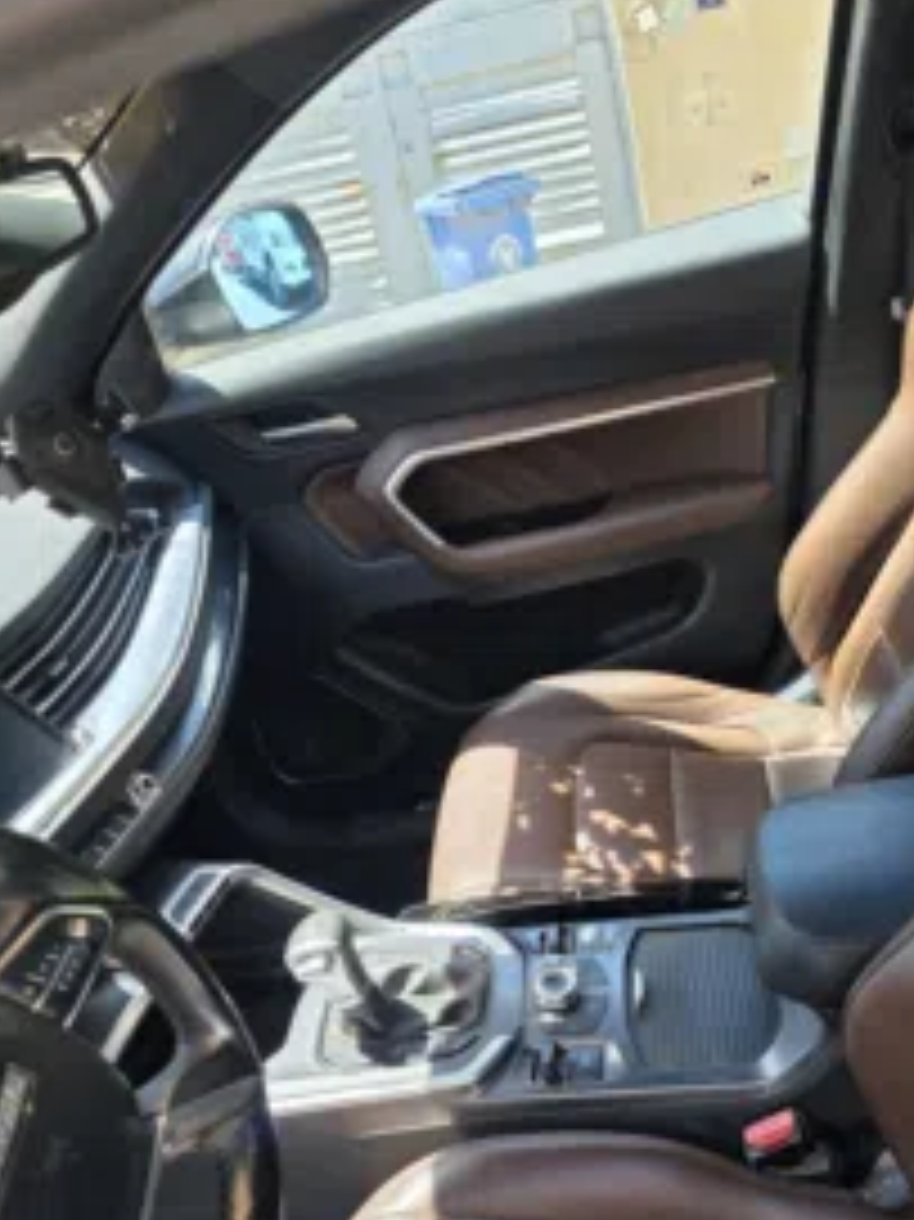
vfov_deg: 53.8
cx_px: 531
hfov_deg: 41.6
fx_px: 1198
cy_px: 702
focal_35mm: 34
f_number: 1.7
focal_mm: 6.3
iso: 50
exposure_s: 1/359
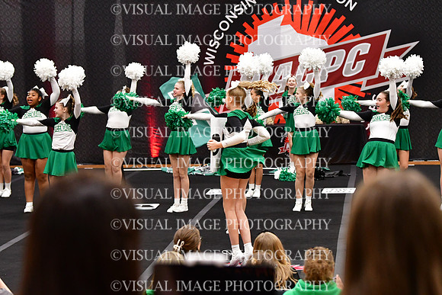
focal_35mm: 112
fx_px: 1375
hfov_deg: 18.3
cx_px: 221
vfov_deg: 12.2
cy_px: 148
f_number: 3.5
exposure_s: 1/500
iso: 5000
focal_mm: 75
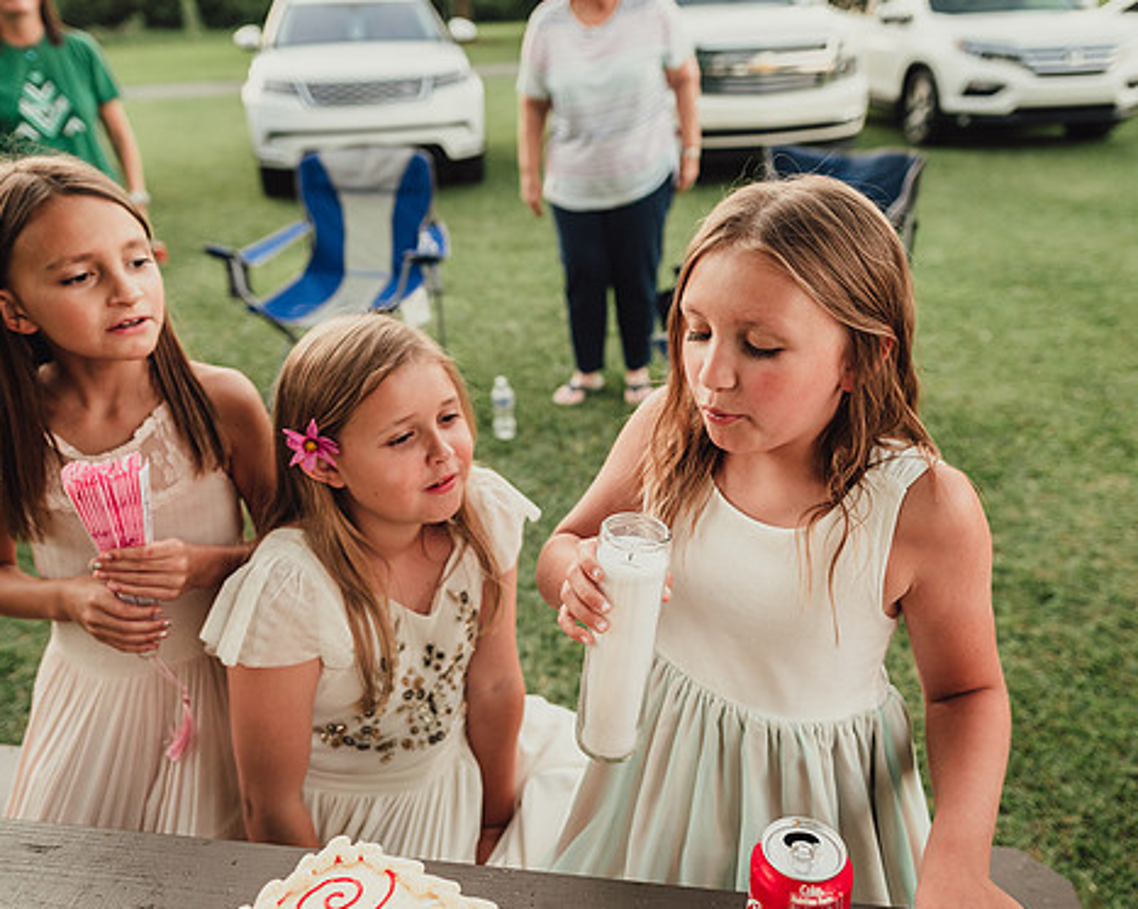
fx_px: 942
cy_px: 447
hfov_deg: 62.2
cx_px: 578
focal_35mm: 28
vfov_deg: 51.5
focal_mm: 24
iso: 320
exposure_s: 1/100
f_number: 2.8
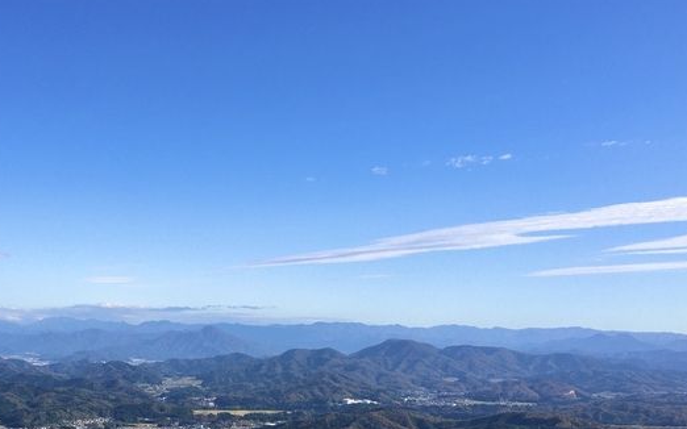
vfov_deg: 26.1
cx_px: 201
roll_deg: -0.7
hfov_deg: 41.0
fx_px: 899
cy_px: 373
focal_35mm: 48
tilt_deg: -3.5
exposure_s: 1/1570
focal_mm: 4.15
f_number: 2.2
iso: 25
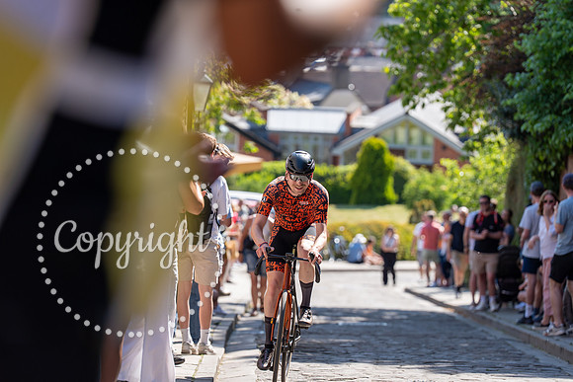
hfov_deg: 12.4
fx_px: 2627
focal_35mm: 165
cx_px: 286
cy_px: 191
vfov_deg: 8.3
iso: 200
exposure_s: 1/1000
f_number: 3.5
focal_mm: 165
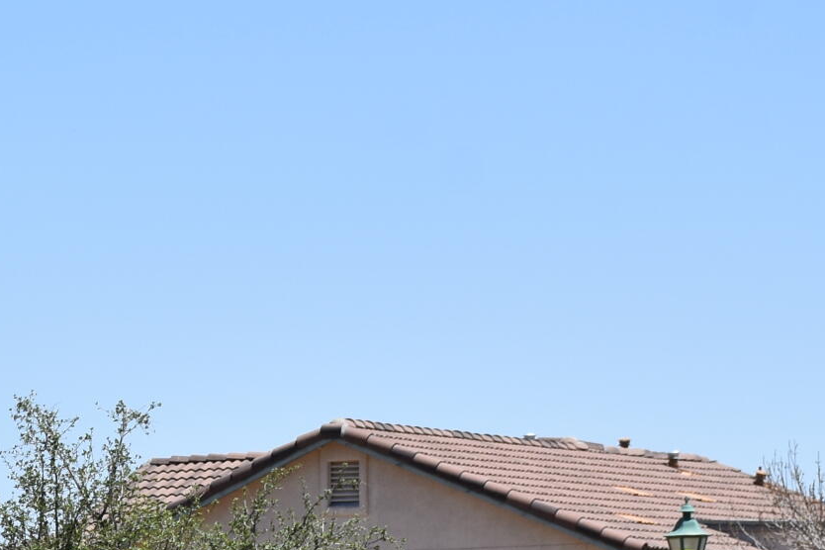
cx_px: -189
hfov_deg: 7.9
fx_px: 5935
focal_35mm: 259
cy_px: 807
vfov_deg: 5.3
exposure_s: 1/500
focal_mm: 48
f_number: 8
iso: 180
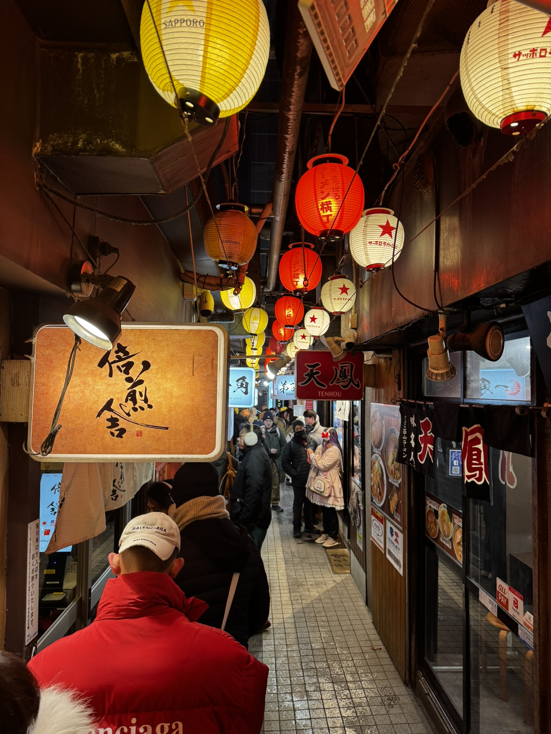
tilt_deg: +4.2
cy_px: 367
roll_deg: +0.4
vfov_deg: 71.6
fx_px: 509
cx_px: 276
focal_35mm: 24
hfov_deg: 56.8
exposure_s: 1/50
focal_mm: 6.76
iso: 125
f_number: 1.78
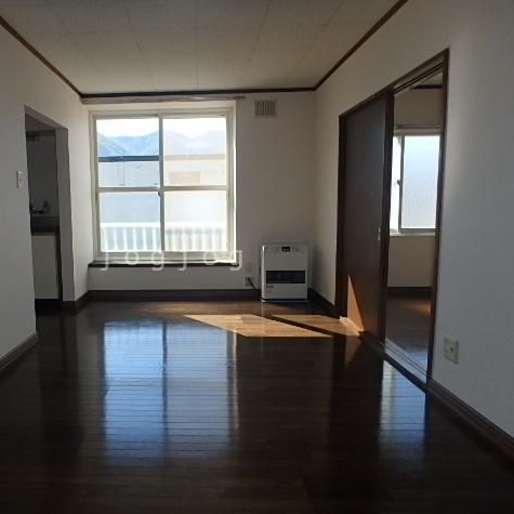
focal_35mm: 25
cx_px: 174
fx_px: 420
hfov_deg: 61.5
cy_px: 258
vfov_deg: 62.9
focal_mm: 3.7
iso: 125
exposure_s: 1/320
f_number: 3.5
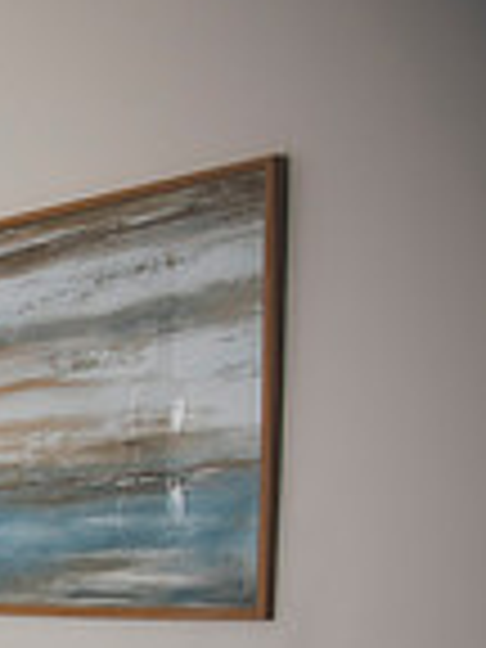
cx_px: -835
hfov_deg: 11.3
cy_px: 791
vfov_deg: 19.0
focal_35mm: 97
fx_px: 1816
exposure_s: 1/125
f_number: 2.8
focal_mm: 24
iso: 100
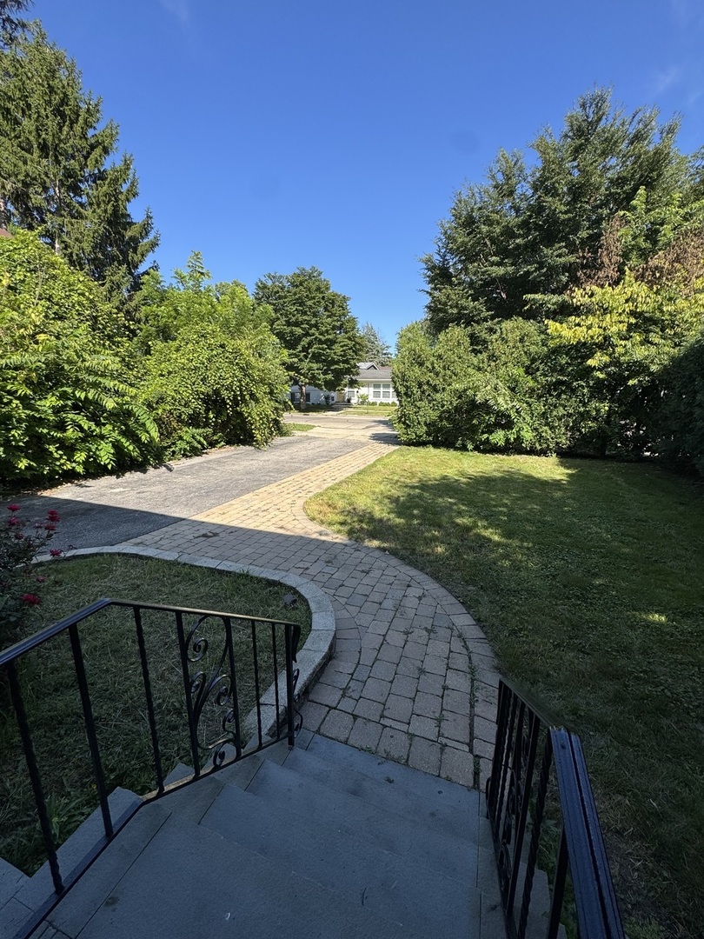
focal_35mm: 14
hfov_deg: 85.7
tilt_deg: -12.2
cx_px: 352
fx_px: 380
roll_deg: -0.2
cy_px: 470
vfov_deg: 102.1
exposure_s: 1/1020
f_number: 2.2
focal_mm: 2.22
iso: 40
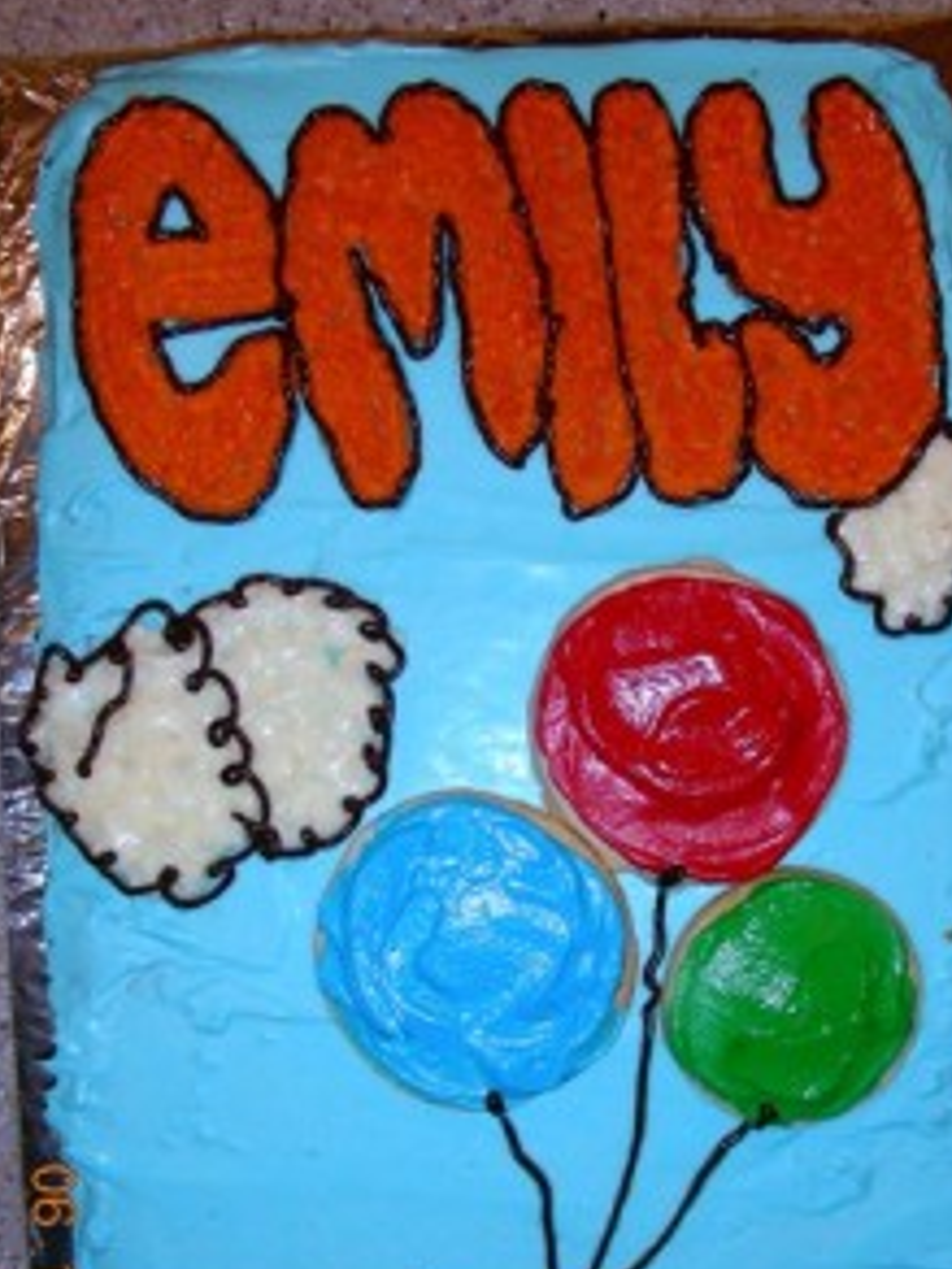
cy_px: 734
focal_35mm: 52
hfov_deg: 28.0
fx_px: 1907
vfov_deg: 36.7
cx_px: 569
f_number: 3.5
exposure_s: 1/60.1
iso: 50
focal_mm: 6.3
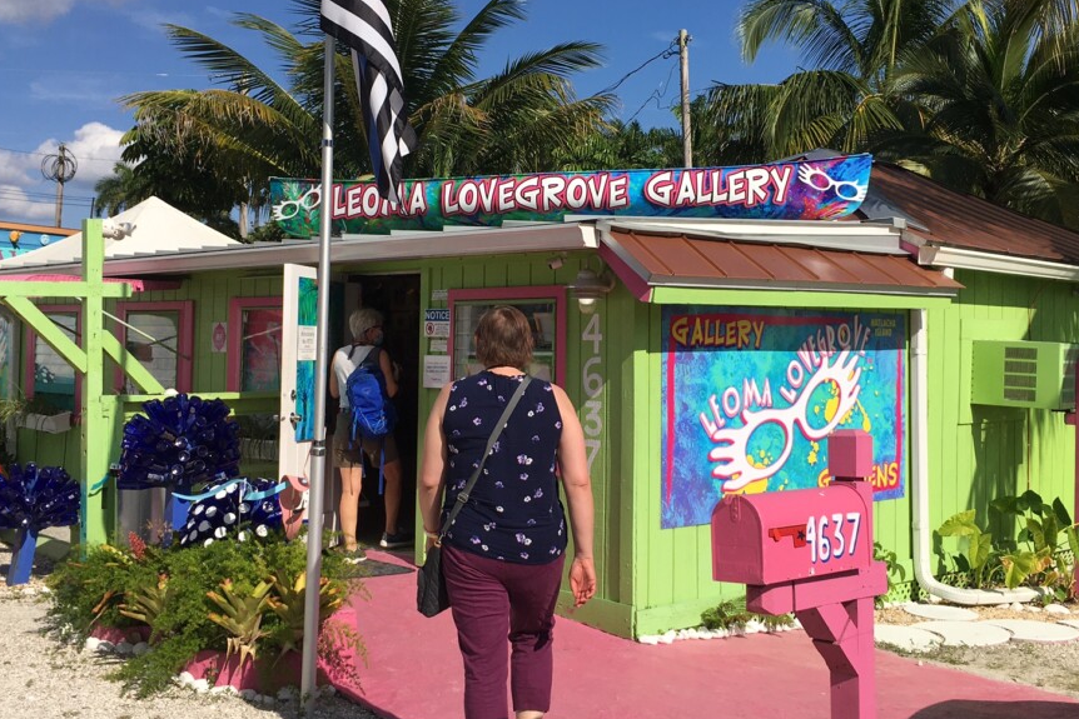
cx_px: 577
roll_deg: -0.9
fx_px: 1259
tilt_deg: +1.5
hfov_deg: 46.4
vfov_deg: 31.9
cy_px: 311
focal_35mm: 42
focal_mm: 4.15
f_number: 2.2
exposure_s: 1/2653
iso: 25
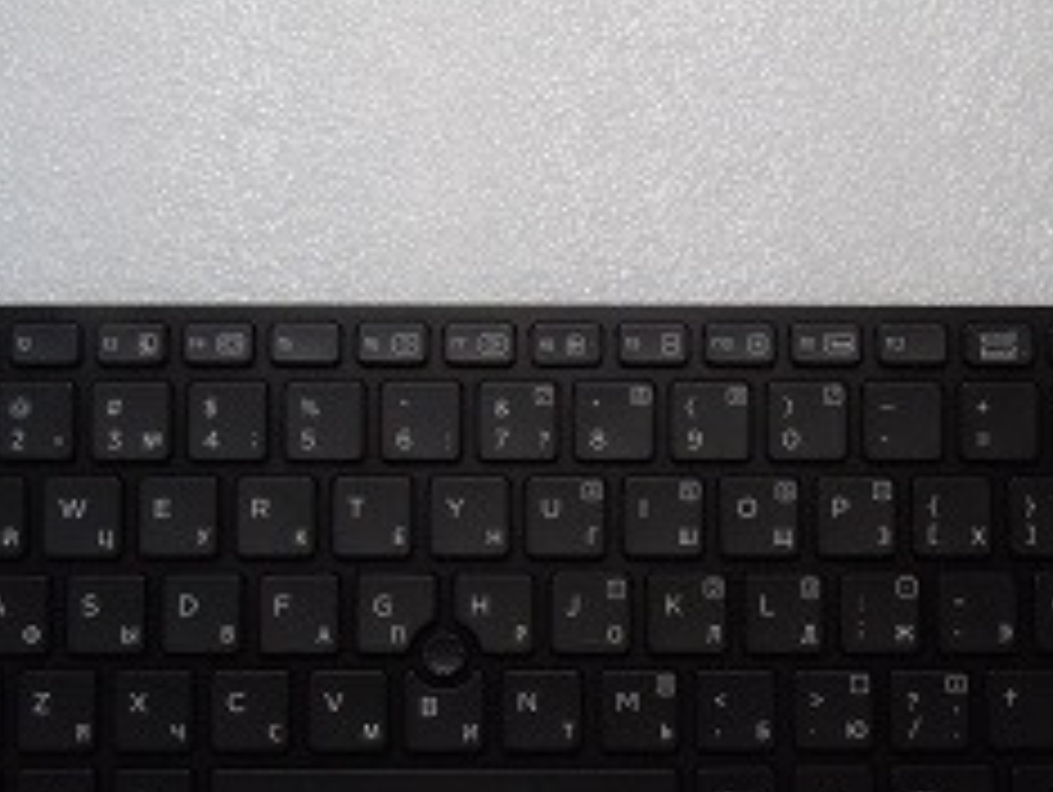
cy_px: 657
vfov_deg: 24.8
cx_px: 598
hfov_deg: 33.2
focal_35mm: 58
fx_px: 1766
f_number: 5.9
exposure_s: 1/40
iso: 400
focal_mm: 6.1
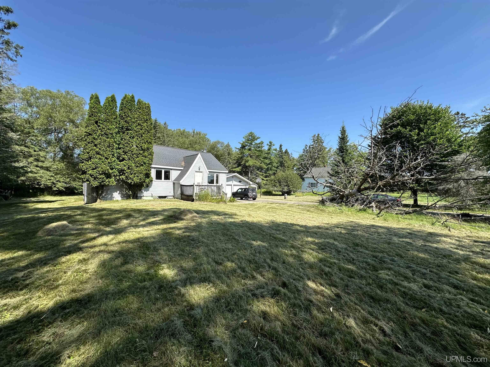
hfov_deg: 102.1
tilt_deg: +1.0
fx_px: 198
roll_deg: -1.4
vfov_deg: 85.7
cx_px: 245
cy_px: 184
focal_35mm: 14
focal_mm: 2.22
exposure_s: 1/1233
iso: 50
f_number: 2.2
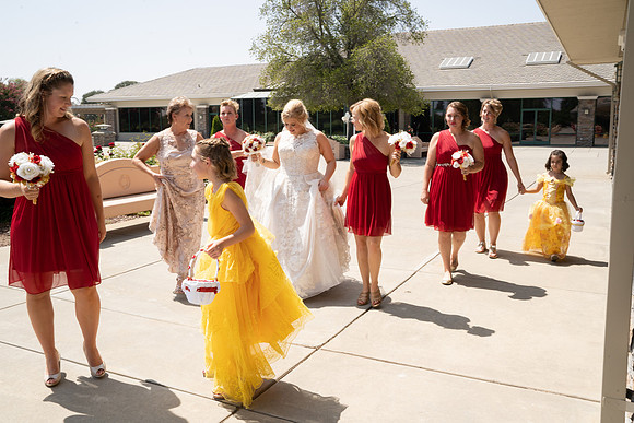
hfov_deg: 58.7
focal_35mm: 32
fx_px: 564
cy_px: 212
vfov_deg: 41.1
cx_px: 317
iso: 500
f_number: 18
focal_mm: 32
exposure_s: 1/200
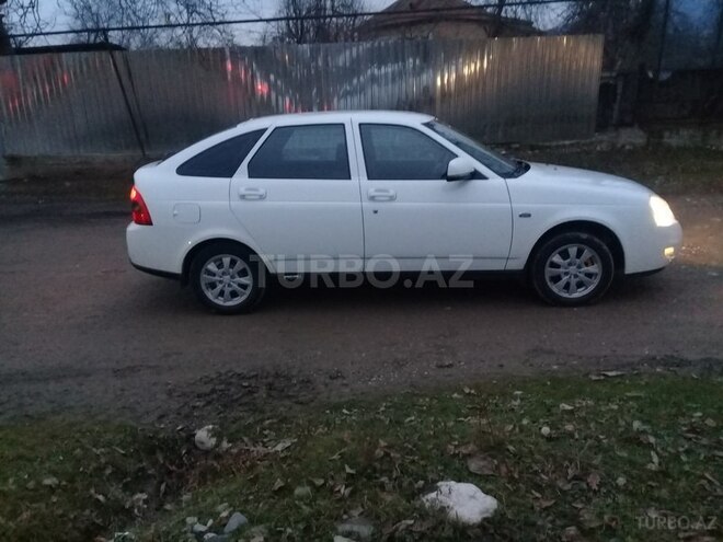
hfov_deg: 58.4
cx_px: 362
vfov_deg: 45.4
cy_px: 271
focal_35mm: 31
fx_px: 647
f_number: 2.2
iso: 320
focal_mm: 3.3
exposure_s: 1/17
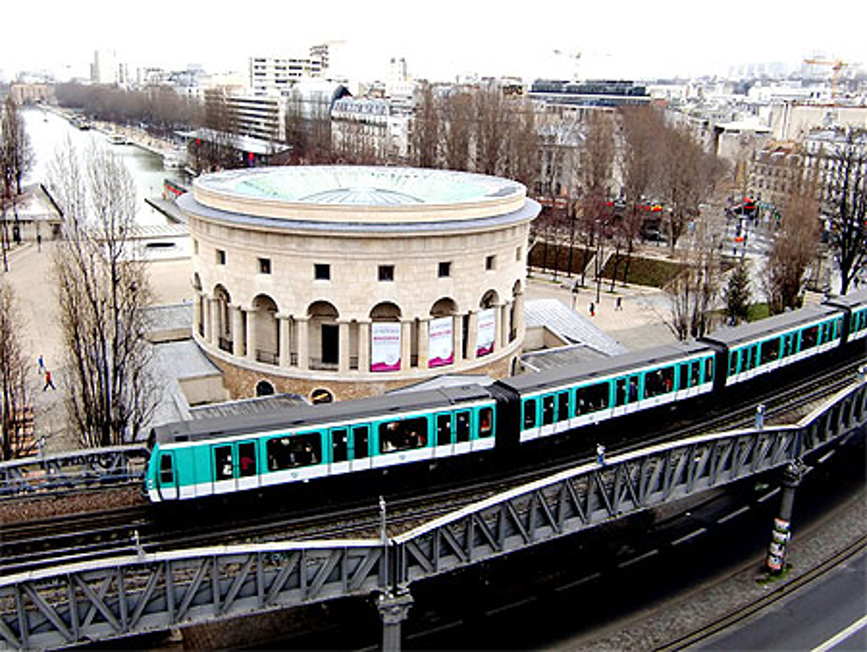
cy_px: 326
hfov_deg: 55.3
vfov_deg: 43.0
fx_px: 827
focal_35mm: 33
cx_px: 434
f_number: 2.7
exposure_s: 1/100
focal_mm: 5.8
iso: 64
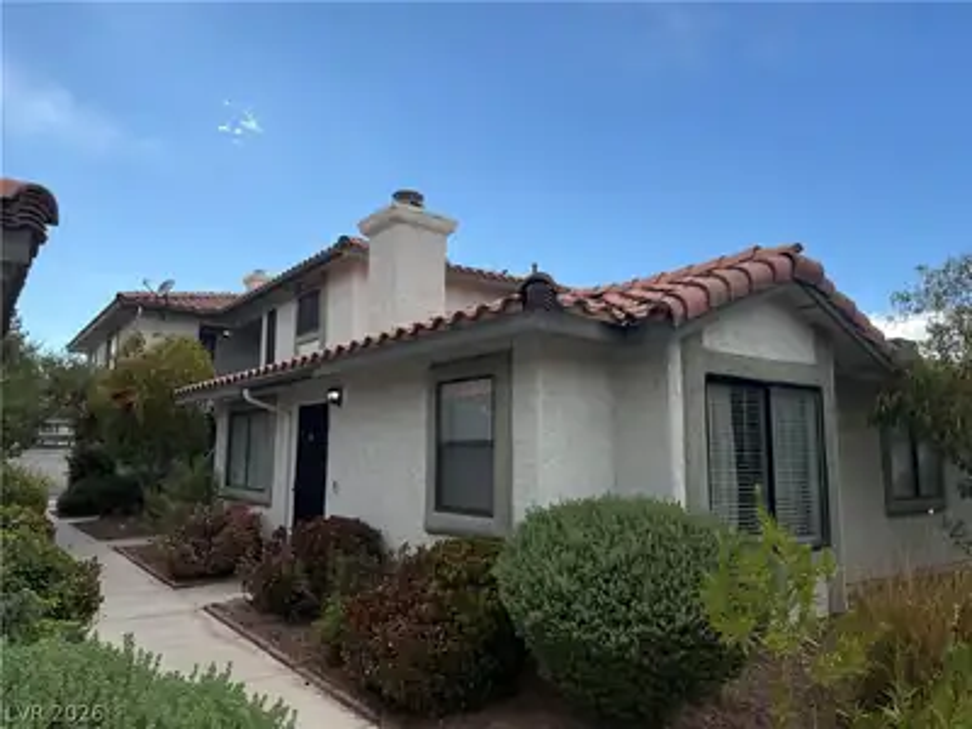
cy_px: 364
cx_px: 486
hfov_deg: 71.6
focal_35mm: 24
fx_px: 674
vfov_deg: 56.8
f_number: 1.78
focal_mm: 6.76
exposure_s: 1/2801
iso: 80
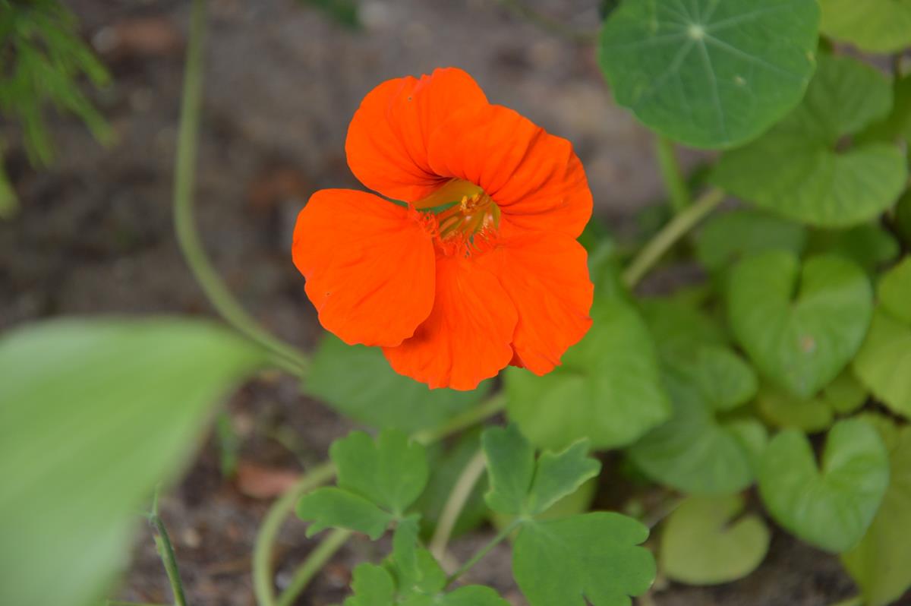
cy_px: 303
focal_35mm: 158
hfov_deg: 13.1
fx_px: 3982
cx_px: 456
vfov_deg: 8.7
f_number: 5.6
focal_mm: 105
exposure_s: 1/125
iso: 360
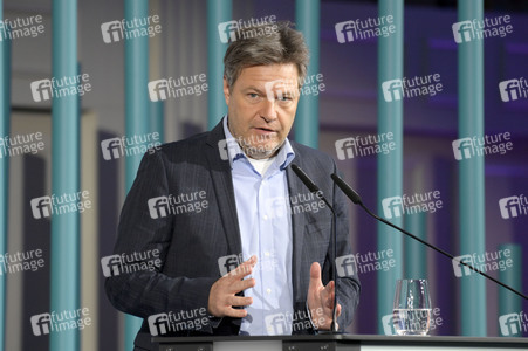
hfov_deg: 4.5
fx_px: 6742
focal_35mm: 460
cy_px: 176
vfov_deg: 3.0
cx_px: 264
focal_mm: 460
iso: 4000
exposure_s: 1/500
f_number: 5.6
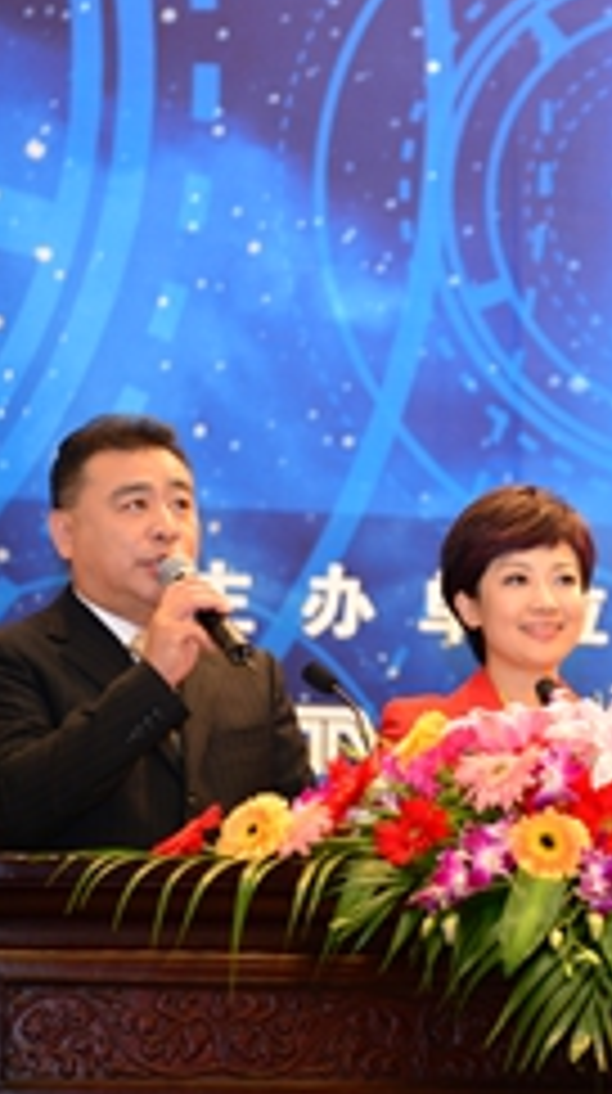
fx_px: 3939
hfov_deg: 8.8
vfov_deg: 15.8
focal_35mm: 136
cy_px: 594
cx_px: 567
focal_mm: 70
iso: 1250
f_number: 2.8
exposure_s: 1/60
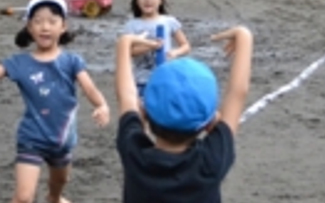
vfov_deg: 9.6
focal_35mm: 136
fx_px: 1201
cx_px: 92
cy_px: -11
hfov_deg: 15.4
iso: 2200
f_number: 4.5
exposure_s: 1/500
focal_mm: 29
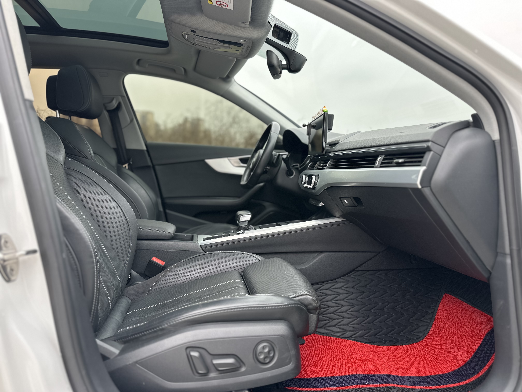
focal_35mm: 24
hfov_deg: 71.6
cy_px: 196
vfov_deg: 56.8
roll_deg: +0.0
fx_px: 362
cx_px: 261
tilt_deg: -4.1
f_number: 1.78
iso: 80
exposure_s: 1/356
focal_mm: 6.86
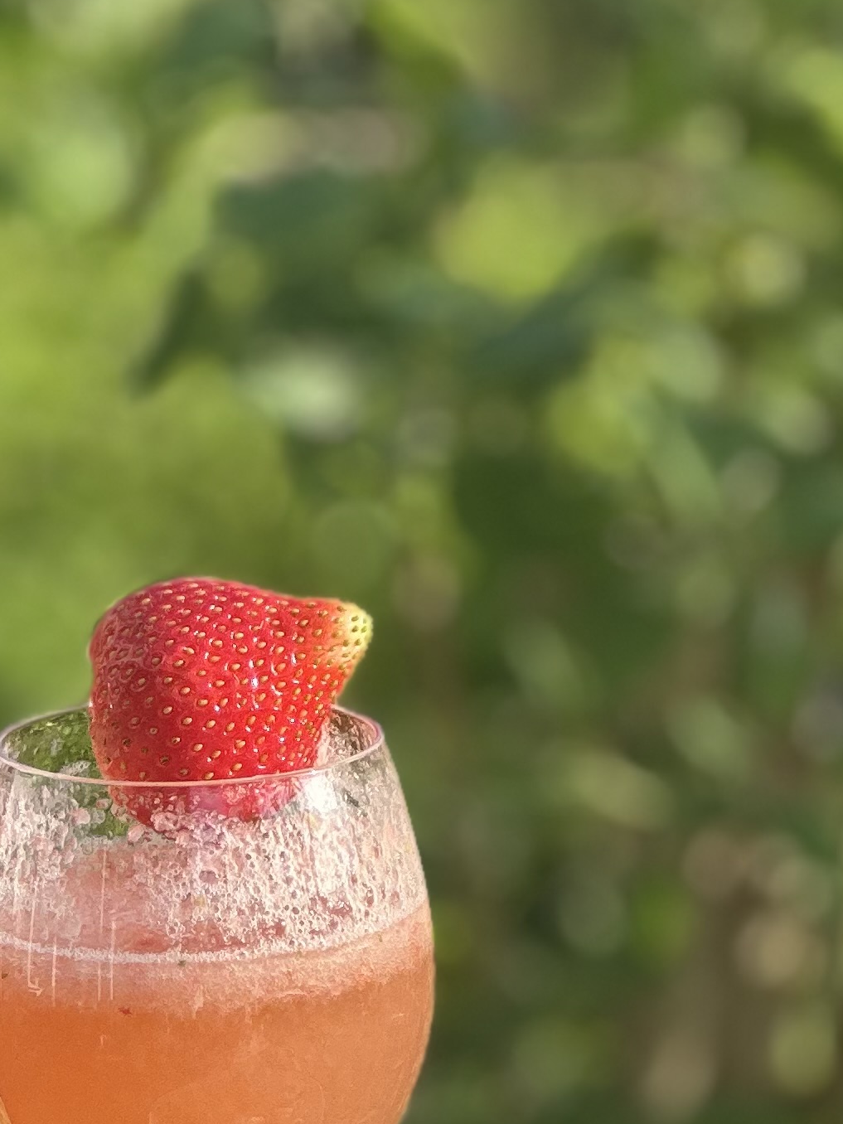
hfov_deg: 6.5
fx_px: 7436
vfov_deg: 8.5
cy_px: 1611
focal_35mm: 229
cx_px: 60
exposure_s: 1/137
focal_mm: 9
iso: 20
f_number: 2.8
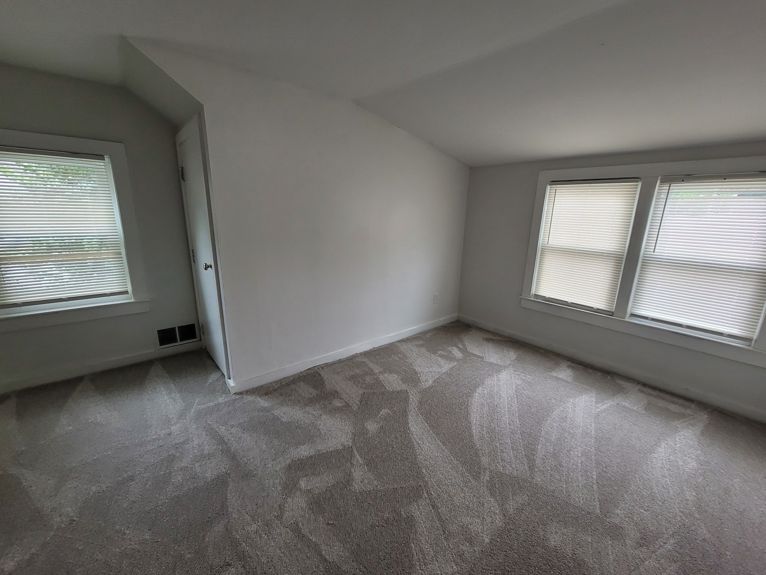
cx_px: 383
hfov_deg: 106.2
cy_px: 288
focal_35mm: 13
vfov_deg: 89.9
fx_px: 288
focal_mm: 2.2
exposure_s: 1/59
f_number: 2.2
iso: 125
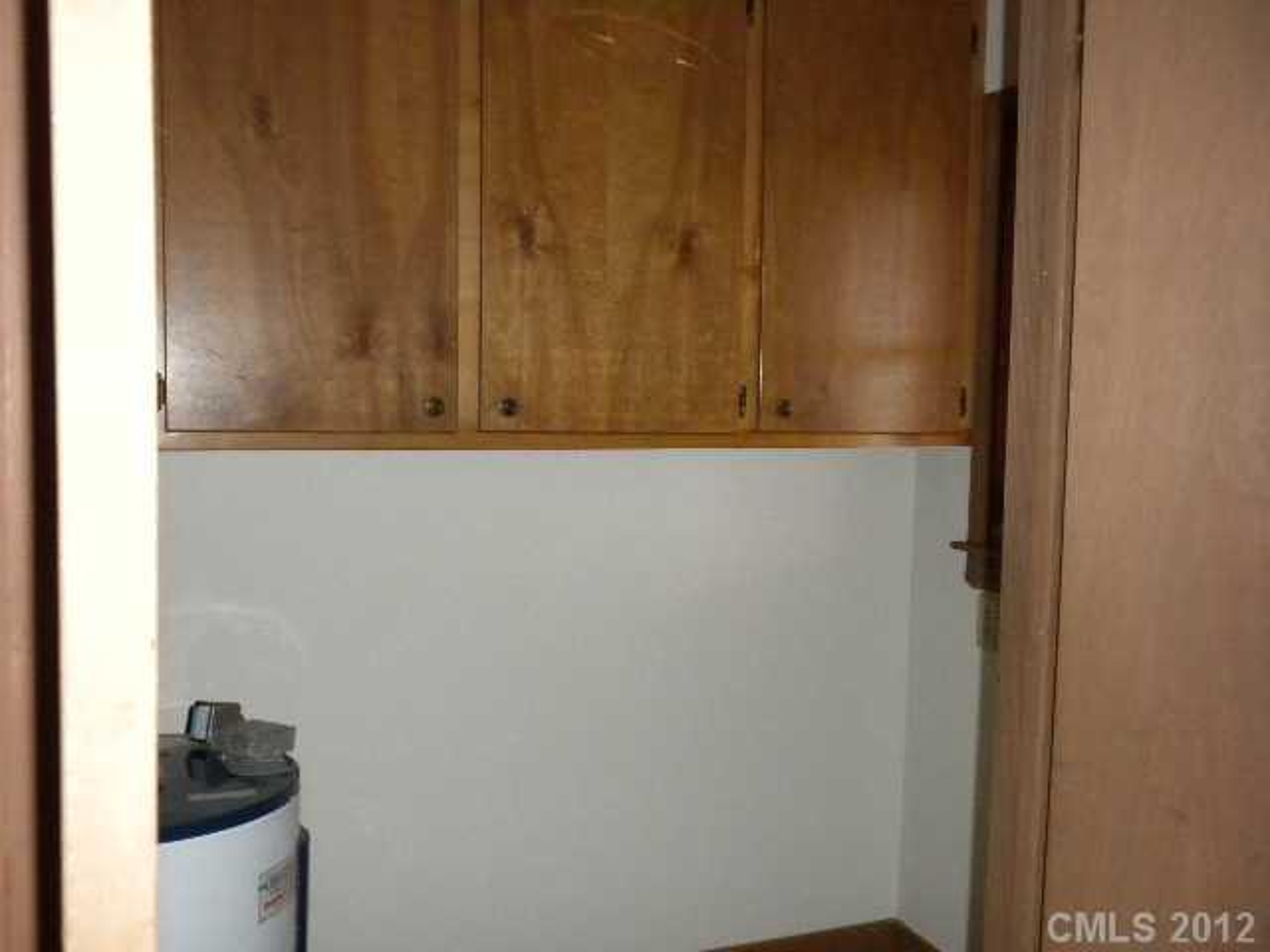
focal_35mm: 37
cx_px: 635
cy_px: 476
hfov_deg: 50.1
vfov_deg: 38.7
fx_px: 1357
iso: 400
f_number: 3.5
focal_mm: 6.6
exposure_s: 1/30
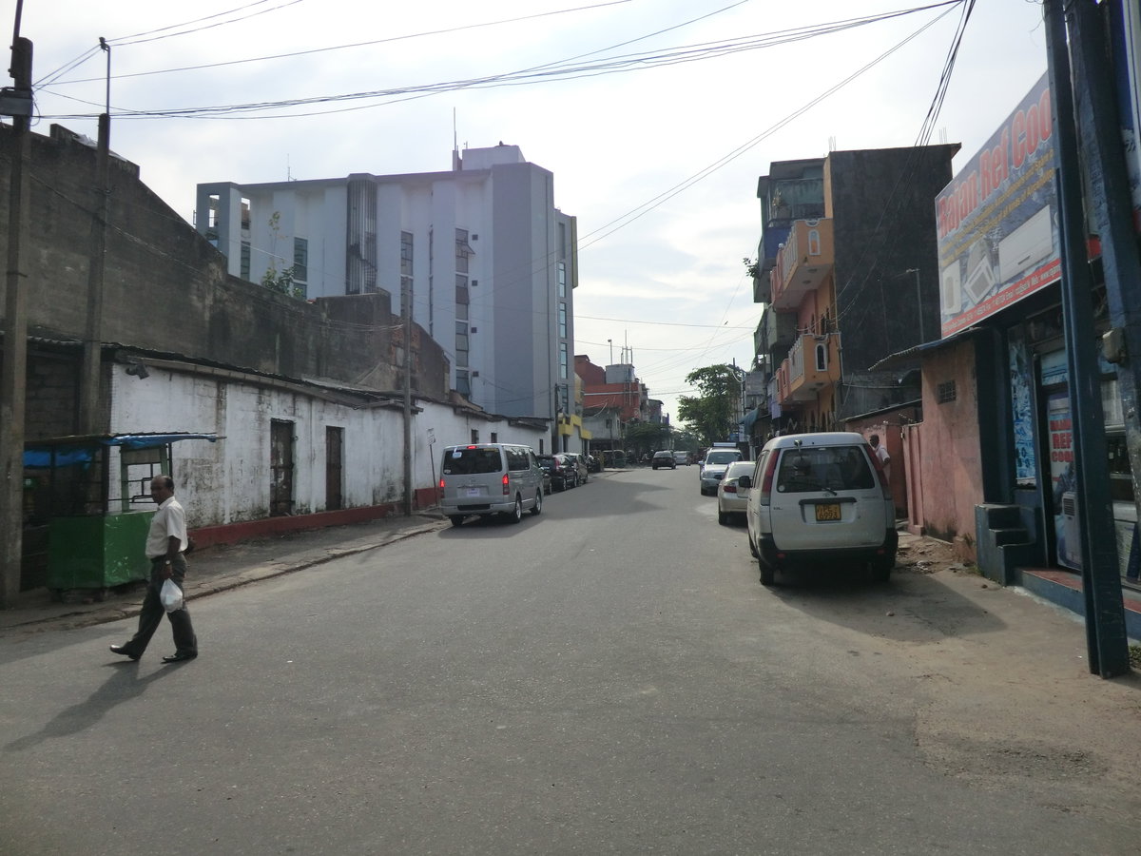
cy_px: 428
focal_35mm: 24
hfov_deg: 71.6
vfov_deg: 56.8
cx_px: 570
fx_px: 791
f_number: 7.5
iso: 80
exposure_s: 1/250
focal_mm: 4.3
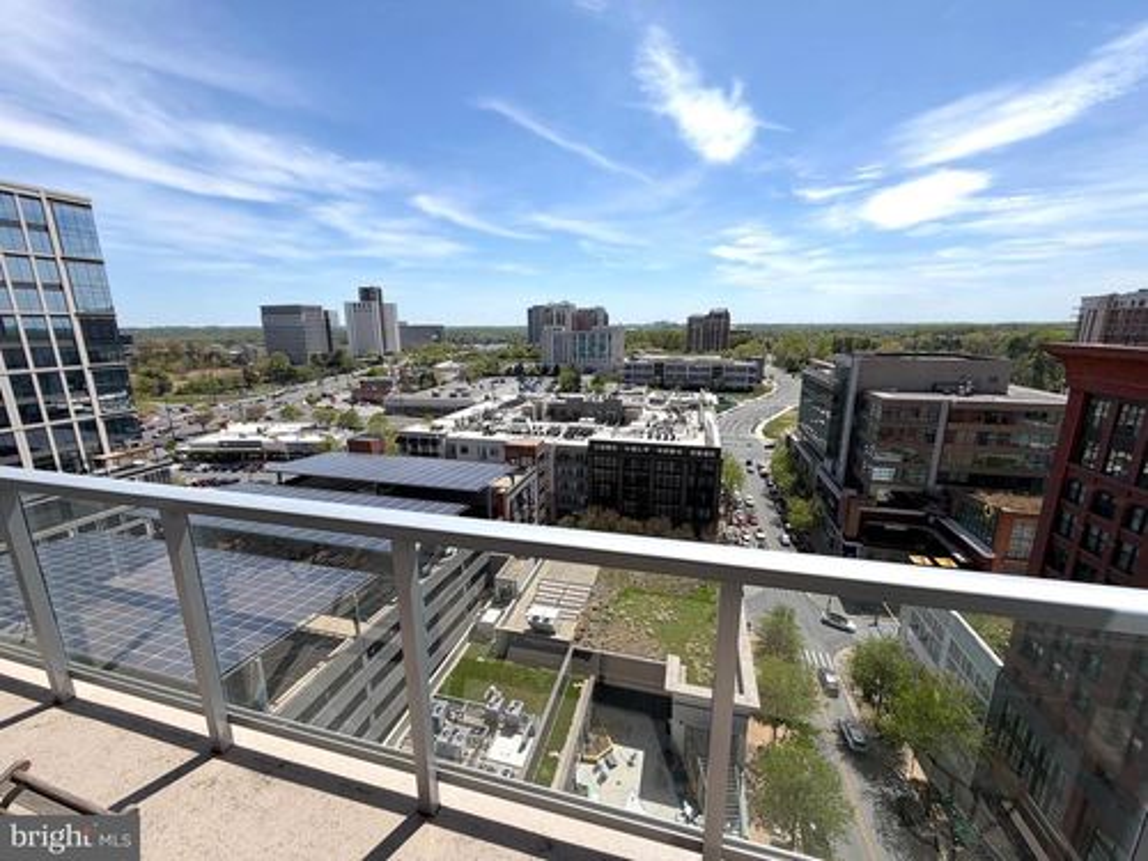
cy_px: 430
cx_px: 574
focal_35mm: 14
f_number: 2.2
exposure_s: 1/1285
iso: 20
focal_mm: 2.22
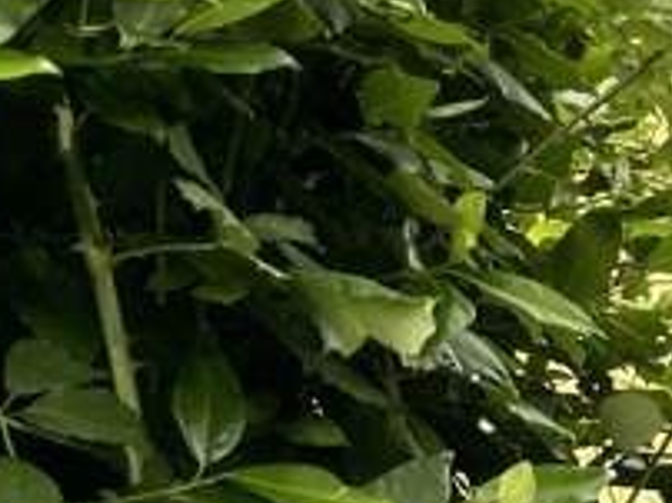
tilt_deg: -1.8
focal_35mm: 103
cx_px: 1234
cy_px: -47
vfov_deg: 14.0
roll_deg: +3.7
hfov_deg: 16.0
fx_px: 1997
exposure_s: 1/563
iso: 50
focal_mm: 5.1
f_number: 1.6
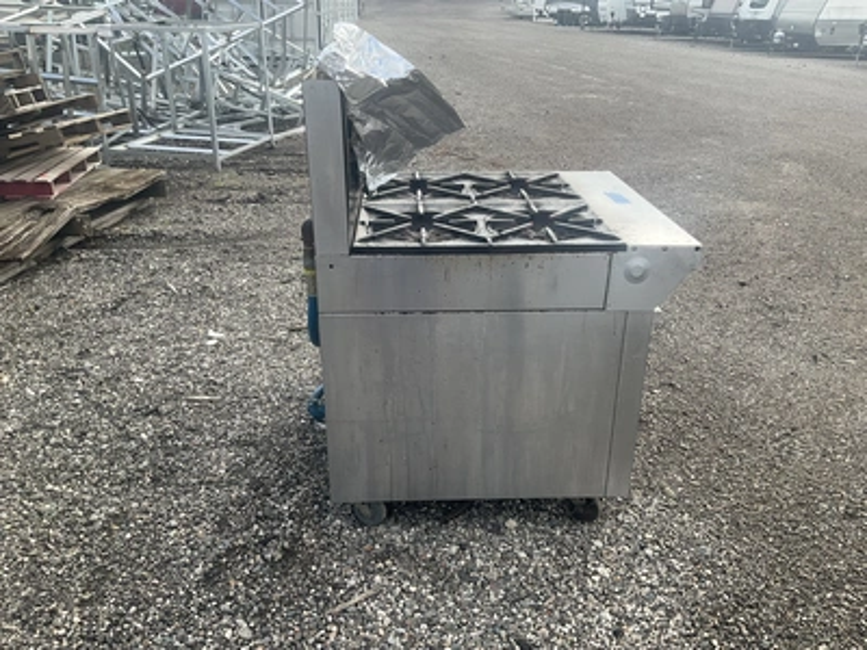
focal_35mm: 29
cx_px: 434
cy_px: 325
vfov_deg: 48.2
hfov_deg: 61.7
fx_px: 726
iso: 25
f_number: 1.8
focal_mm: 3
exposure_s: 1/586
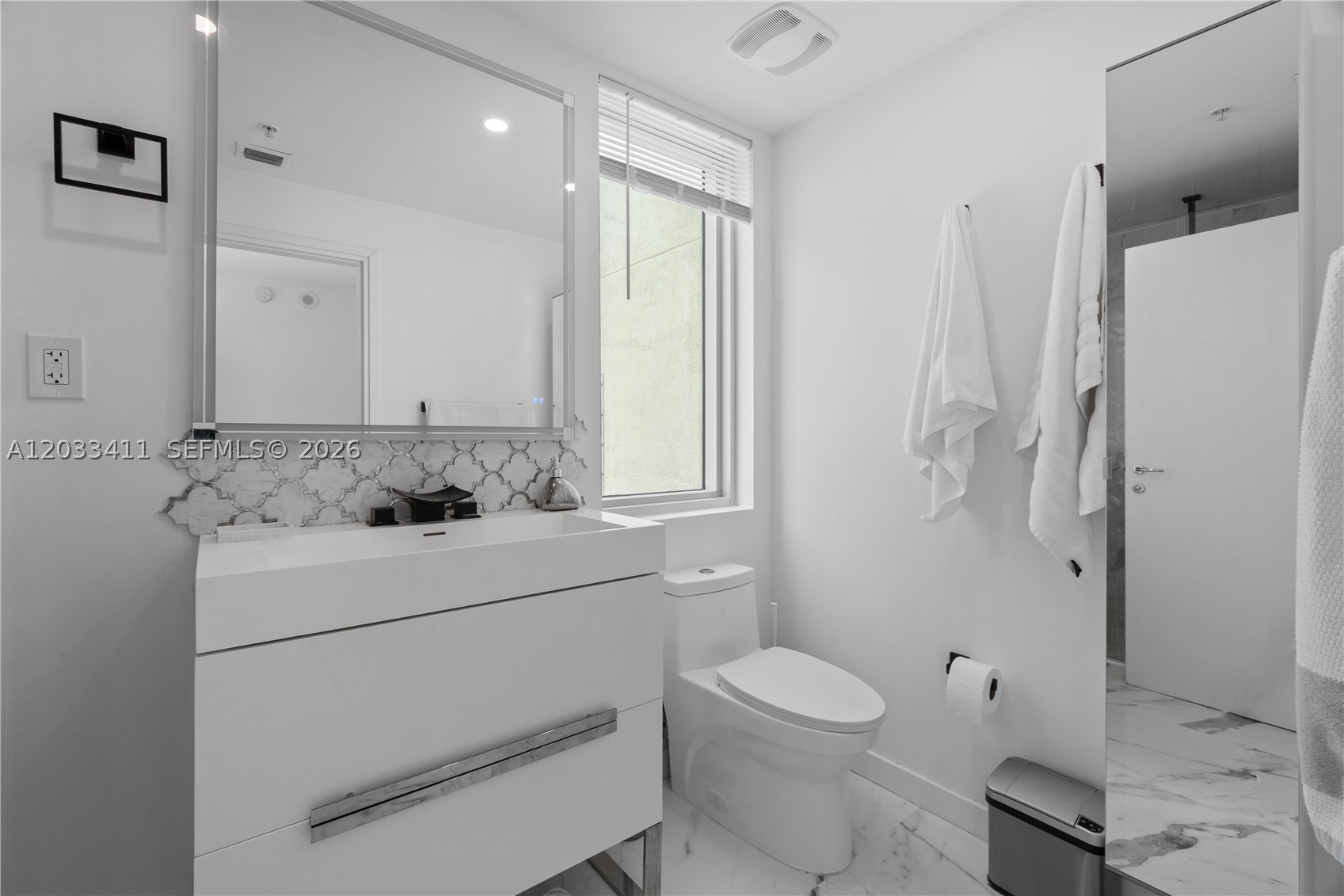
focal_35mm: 15
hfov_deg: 100.4
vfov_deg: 77.3
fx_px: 560
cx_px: 672
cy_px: 448
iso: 250
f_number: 9
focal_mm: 10
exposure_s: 1/10
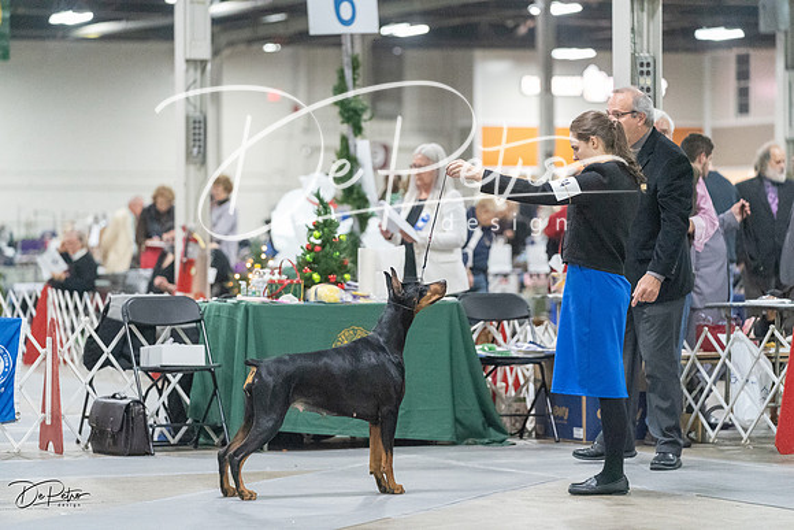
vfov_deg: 9.3
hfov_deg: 14.0
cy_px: 265
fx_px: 3243
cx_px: 397
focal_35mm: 147
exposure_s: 1/400
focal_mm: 147
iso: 12800
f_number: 3.2
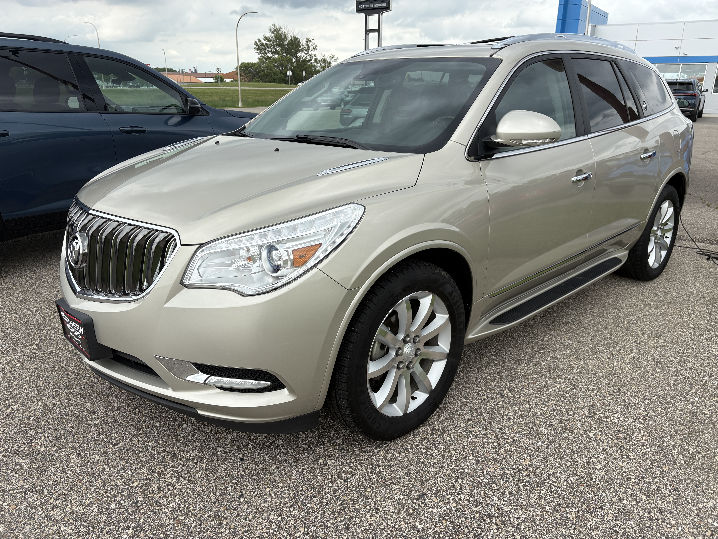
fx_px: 539
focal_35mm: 26
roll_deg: +2.4
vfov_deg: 53.1
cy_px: 270
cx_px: 359
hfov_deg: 67.3
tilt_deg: -17.8
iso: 50
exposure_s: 1/1451
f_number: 1.6
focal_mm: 5.96
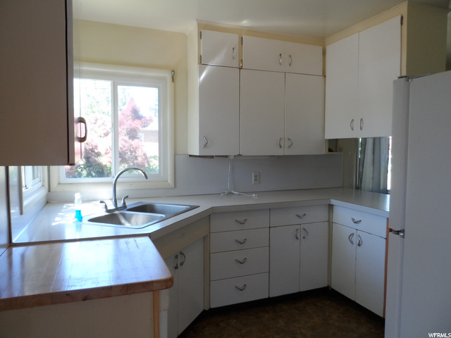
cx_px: 226
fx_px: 313
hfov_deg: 71.6
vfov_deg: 56.8
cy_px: 169
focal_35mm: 24
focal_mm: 4
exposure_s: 1/30
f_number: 3.2
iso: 100
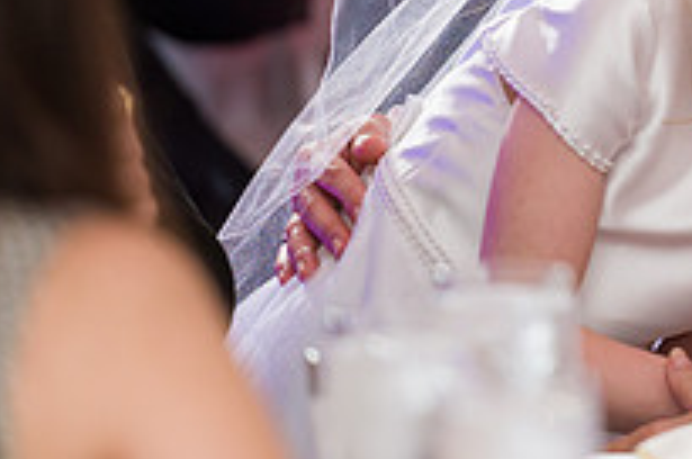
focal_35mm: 566
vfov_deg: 2.4
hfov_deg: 3.6
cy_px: -51
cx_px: 857
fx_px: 10863
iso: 1600
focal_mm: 200
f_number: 3.2
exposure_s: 1/200
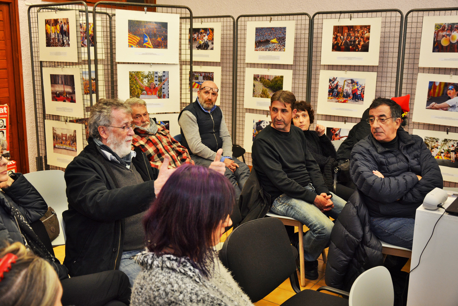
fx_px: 477
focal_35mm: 38
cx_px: 229
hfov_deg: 51.3
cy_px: 153
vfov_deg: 35.5
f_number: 4
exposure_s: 1/60
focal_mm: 25
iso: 800
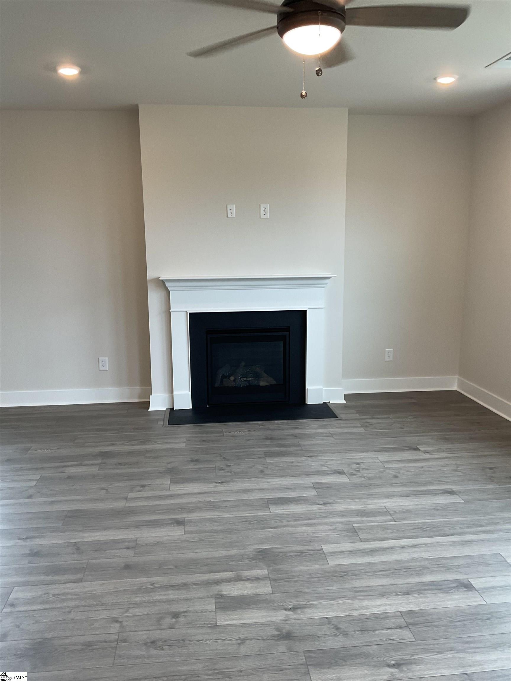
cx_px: 256
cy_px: 340
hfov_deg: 48.2
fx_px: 571
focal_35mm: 29
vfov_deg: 61.7
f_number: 1.8
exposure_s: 1/120
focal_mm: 3
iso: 64
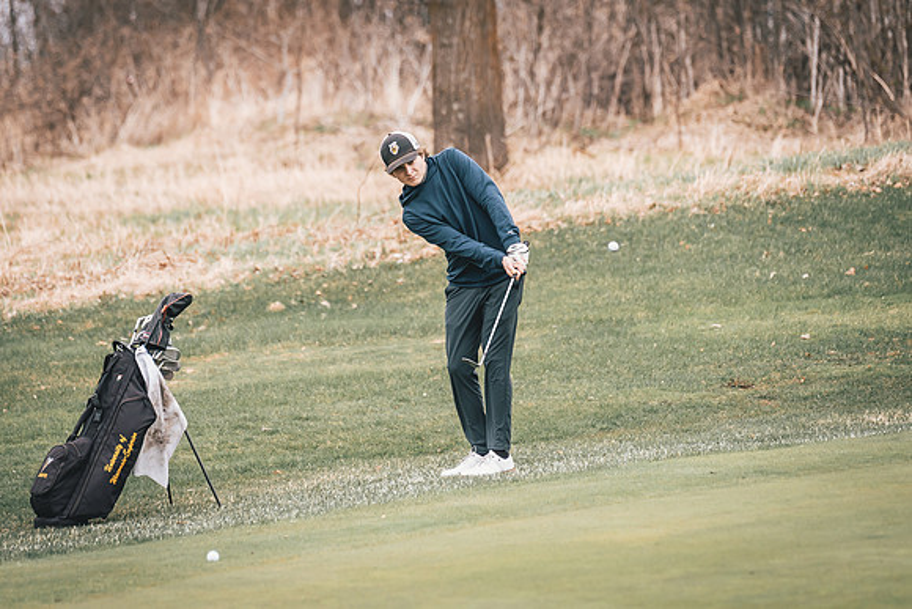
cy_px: 305
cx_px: 456
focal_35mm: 233
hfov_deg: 8.8
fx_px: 5916
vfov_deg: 5.9
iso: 640
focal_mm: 150
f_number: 2.8
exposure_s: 1/3200
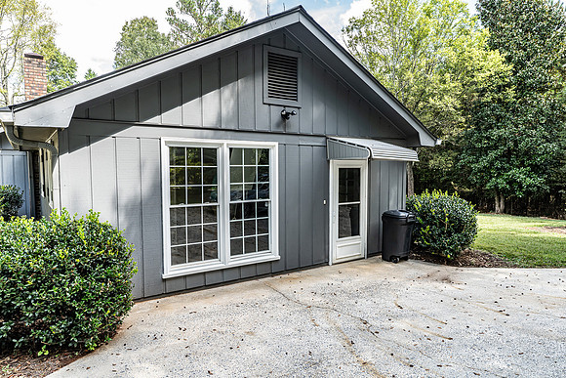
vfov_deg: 53.2
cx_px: 283
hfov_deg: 73.7
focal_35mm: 24
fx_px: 377
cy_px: 189
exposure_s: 1/400
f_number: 5.6
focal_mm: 24
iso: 640
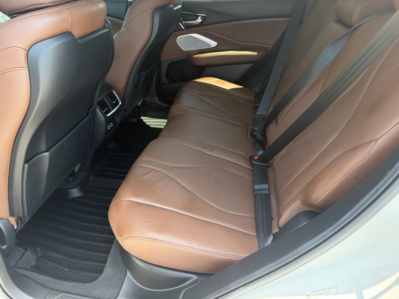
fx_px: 277
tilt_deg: -35.8
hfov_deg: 71.6
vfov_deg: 56.8
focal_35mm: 24
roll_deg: -5.8
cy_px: 150
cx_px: 200
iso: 200
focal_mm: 6.76
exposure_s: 1/214
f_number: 1.78
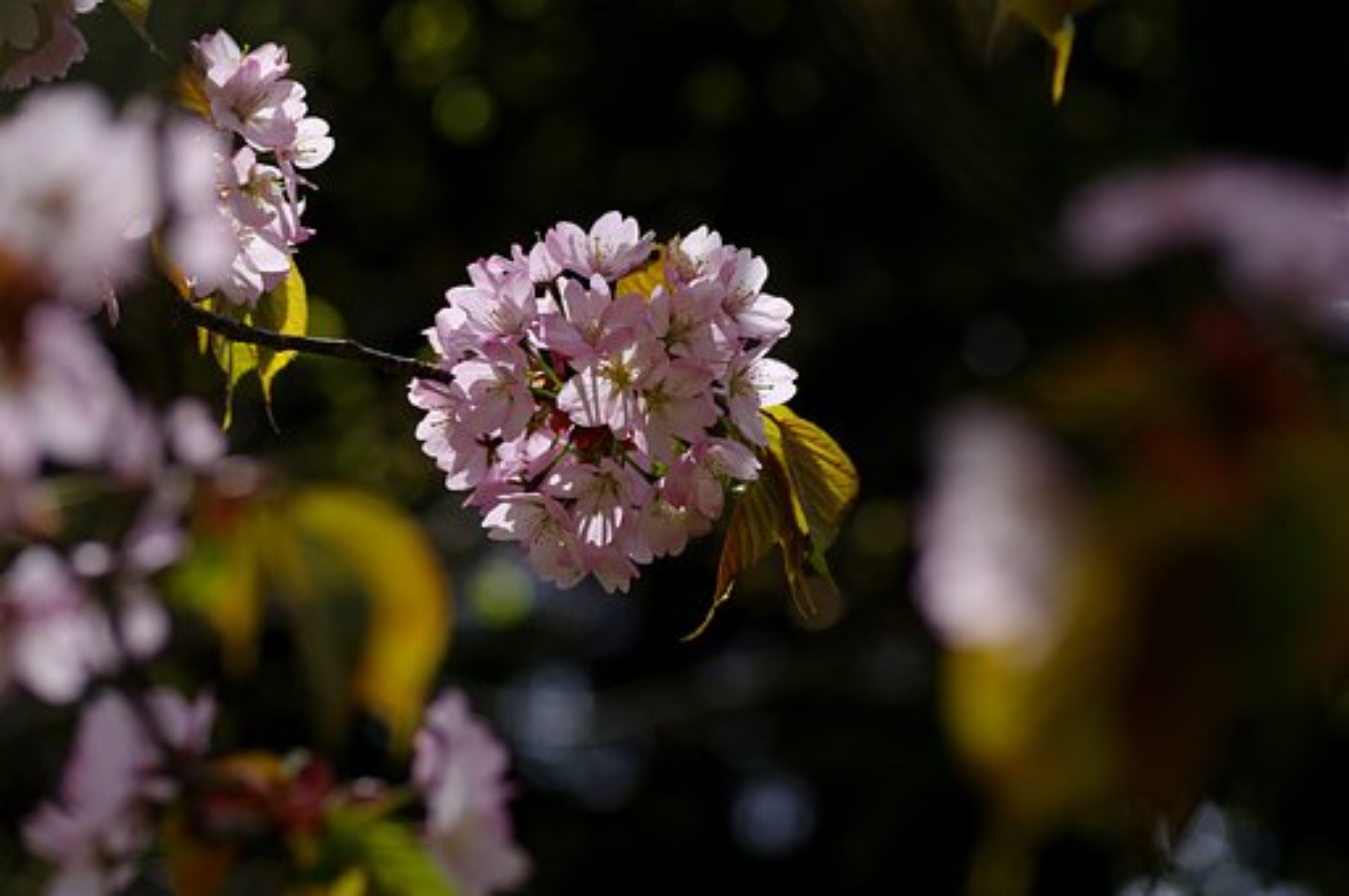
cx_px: 674
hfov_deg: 15.2
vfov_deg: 10.1
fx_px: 5052
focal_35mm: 135
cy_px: 448
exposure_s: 1/400
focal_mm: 90
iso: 200
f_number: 4.5
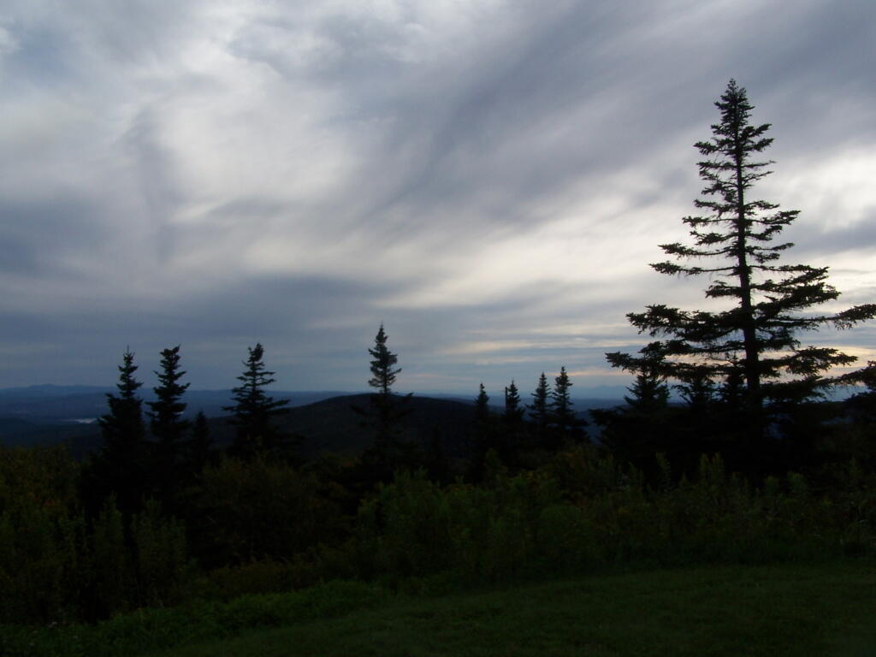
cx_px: 438
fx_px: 962
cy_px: 328
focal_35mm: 38
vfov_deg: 37.7
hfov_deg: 49.0
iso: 80
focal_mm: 6.3
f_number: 5.6
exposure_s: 1/800
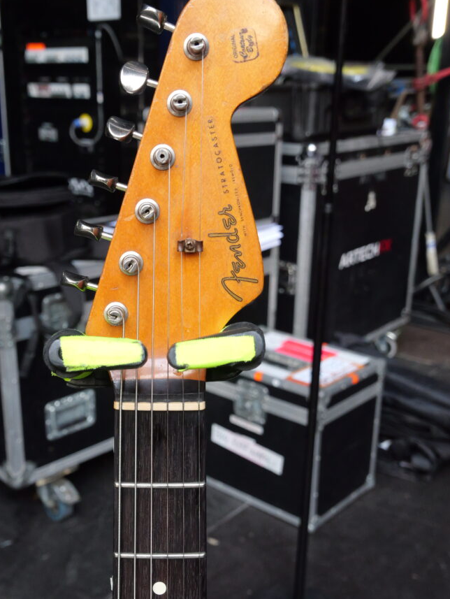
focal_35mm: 43
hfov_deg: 33.6
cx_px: 186
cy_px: 333
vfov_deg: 43.8
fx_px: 744
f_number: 5.6
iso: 3200
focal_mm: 18
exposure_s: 1/320
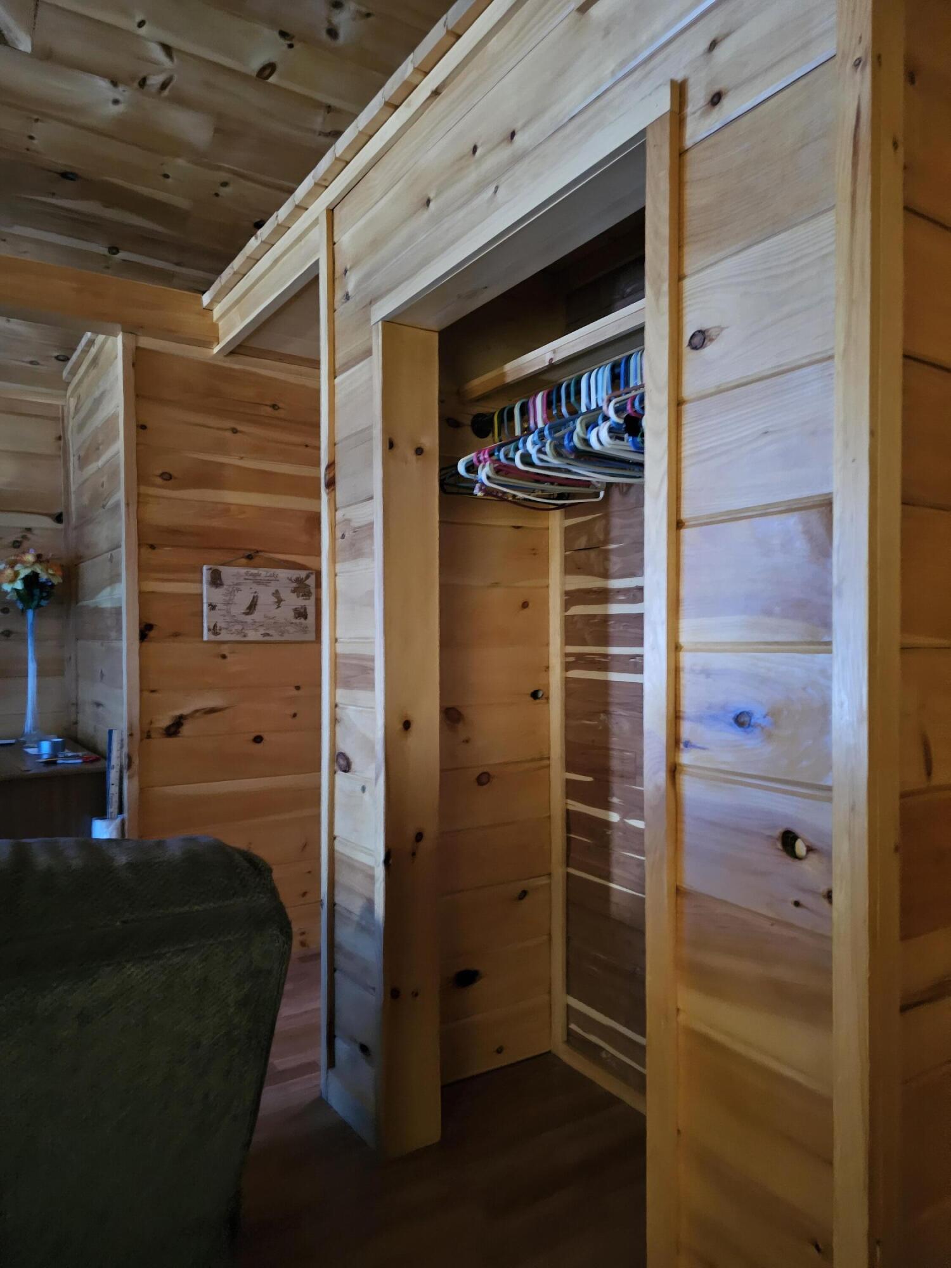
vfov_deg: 73.9
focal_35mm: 23
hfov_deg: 58.9
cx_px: 476
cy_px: 634
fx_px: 843
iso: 1250
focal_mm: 6.3
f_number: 1.7
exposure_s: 1/20
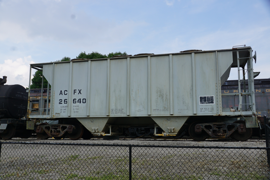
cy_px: 90
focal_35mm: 39
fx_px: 292
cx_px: 135
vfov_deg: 34.1
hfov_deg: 49.6
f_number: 9
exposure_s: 1/125
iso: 100
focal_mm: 26
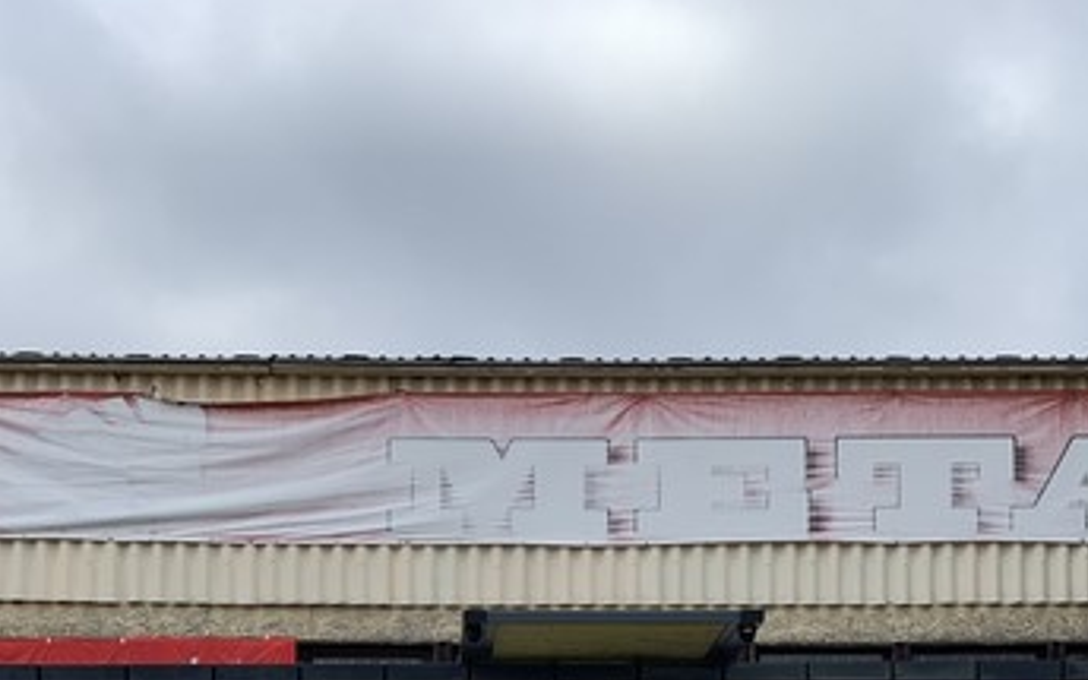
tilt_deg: +3.3
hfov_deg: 36.3
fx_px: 1660
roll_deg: -2.0
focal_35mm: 56
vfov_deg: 21.5
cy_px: 814
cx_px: 497
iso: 25
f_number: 1.8
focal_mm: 4.25
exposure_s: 1/1176
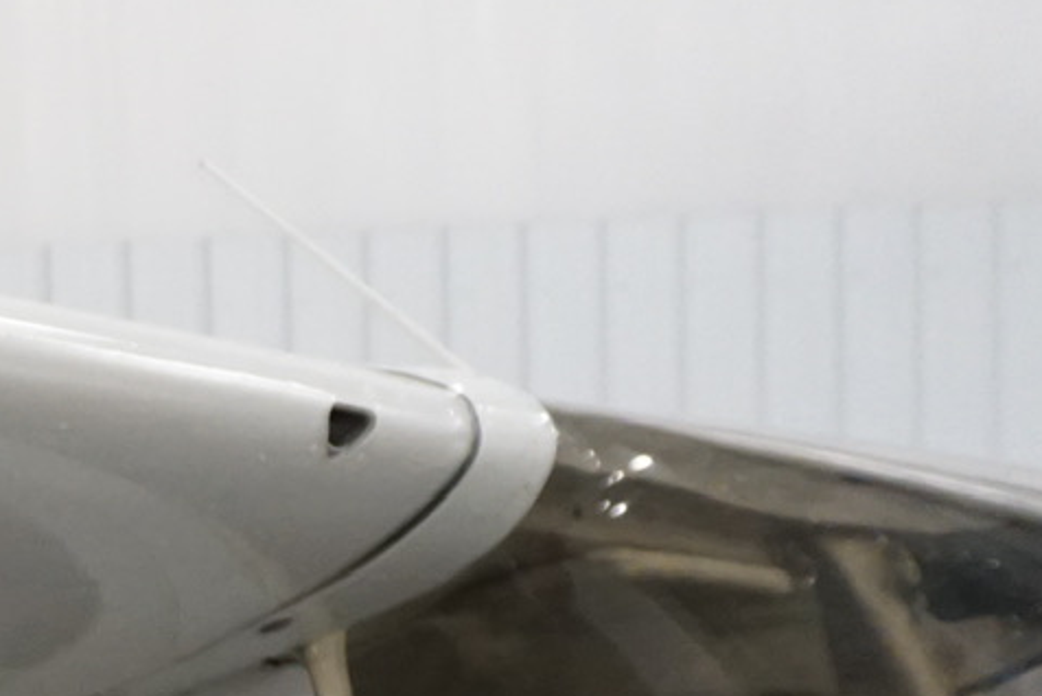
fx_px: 3359
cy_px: 1427
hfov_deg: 13.5
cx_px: -1373
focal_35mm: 116
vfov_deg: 10.7
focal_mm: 16
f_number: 3.5
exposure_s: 1/60
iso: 1250
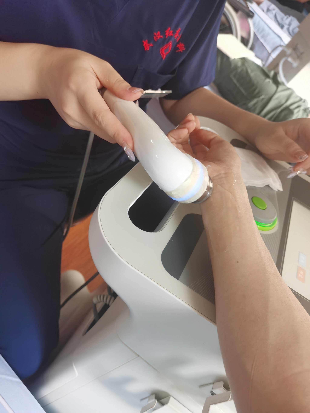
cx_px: 155
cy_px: 206
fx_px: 322
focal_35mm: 27
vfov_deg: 65.3
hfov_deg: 51.4
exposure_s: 1/50
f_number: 1.8
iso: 250
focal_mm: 5.58
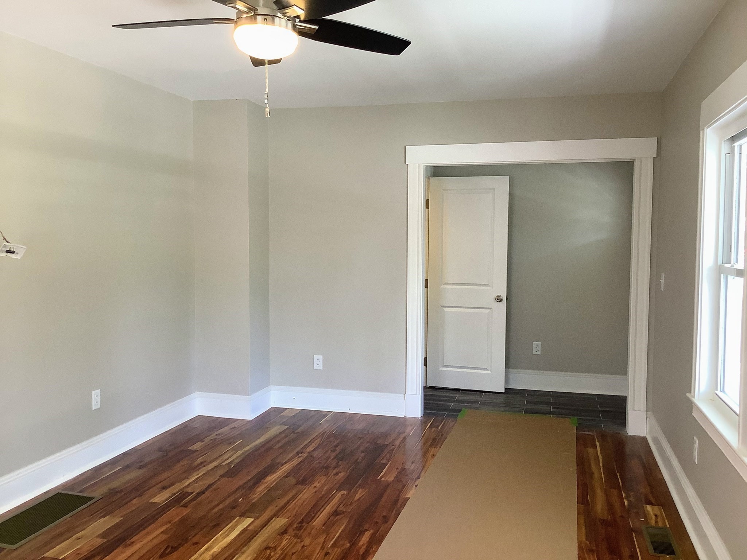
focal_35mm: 31
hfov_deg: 58.4
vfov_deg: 45.4
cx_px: 374
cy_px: 280
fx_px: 669
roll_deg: -1.4
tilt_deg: -4.8
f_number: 2.4
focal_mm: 3.3
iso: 80
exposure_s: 1/60
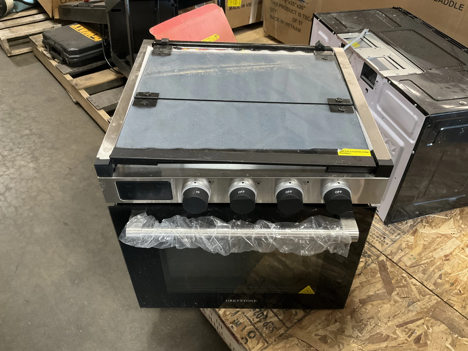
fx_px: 392
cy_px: 176
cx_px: 234
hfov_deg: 61.7
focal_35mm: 29
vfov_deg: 48.2
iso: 250
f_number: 1.8
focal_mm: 3
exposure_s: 1/40
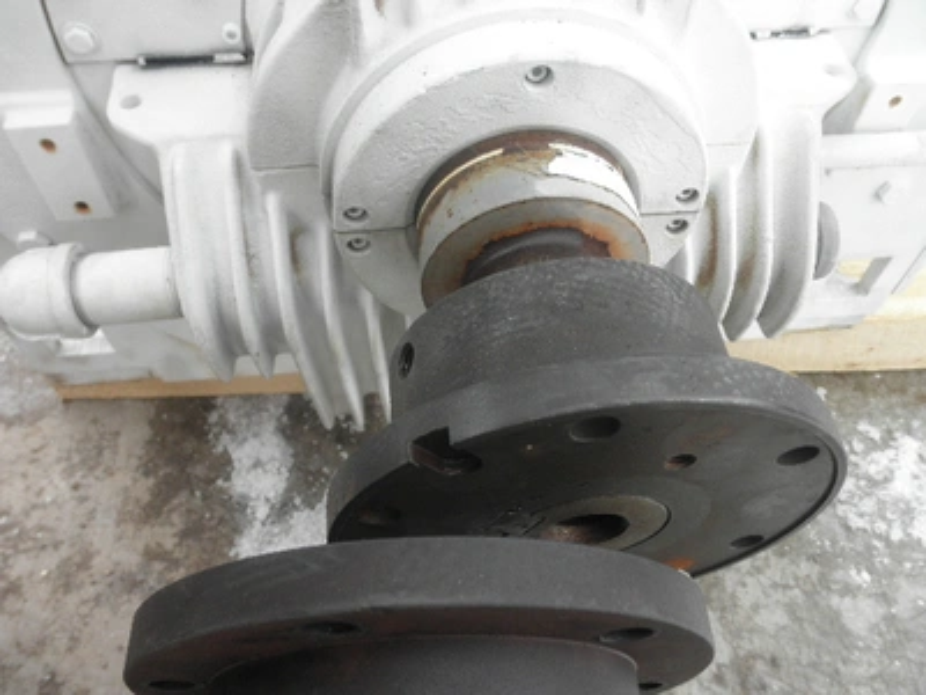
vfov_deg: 49.7
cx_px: 463
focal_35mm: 28
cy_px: 348
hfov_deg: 63.4
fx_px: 749
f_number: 3
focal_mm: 5
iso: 64
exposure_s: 1/125
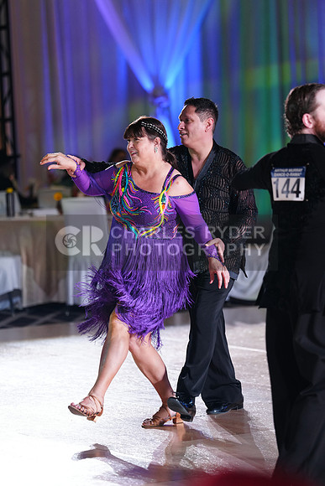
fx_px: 2341
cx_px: 162
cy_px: 243
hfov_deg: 7.9
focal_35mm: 173
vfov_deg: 11.9
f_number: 2.8
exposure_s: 1/200
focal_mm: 173
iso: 1000
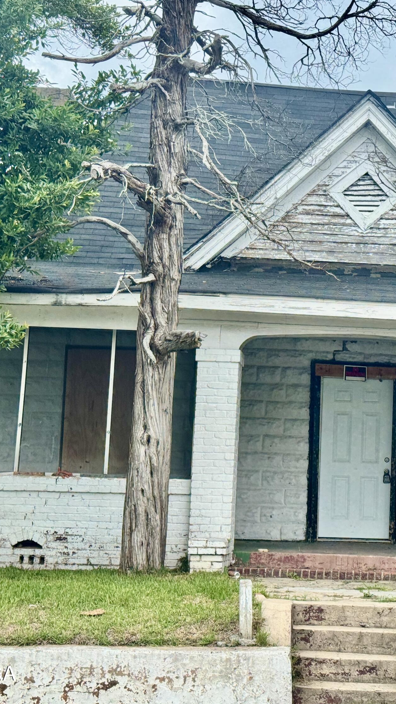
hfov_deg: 17.0
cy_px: 352
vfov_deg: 30.2
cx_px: 356
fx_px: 1306
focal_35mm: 70
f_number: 1.78
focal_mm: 6.76
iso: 64
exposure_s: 1/1681
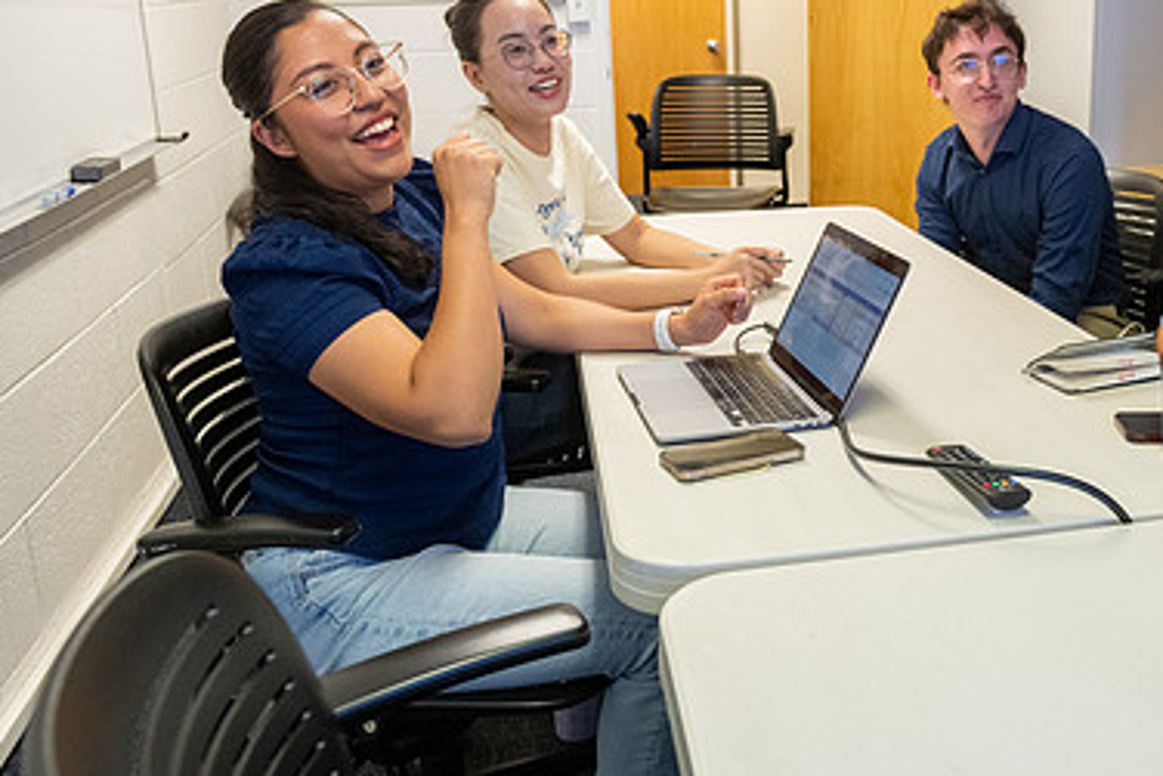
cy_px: 292
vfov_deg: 35.8
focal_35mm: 37
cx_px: 826
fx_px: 1196
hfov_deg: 50.4
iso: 2500
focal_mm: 24
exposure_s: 1/160
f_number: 3.5
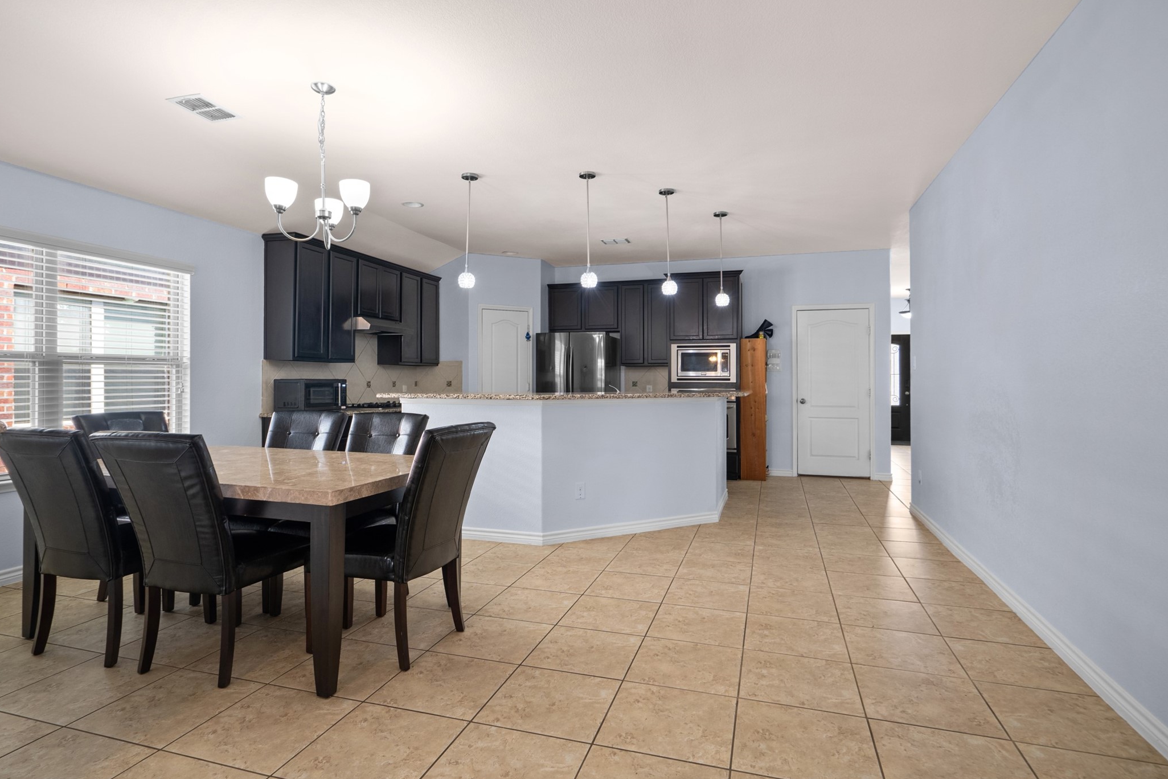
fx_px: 584
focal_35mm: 18
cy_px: 406
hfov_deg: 90.0
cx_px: 576
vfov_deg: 67.4
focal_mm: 17
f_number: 8
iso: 800
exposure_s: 1.6
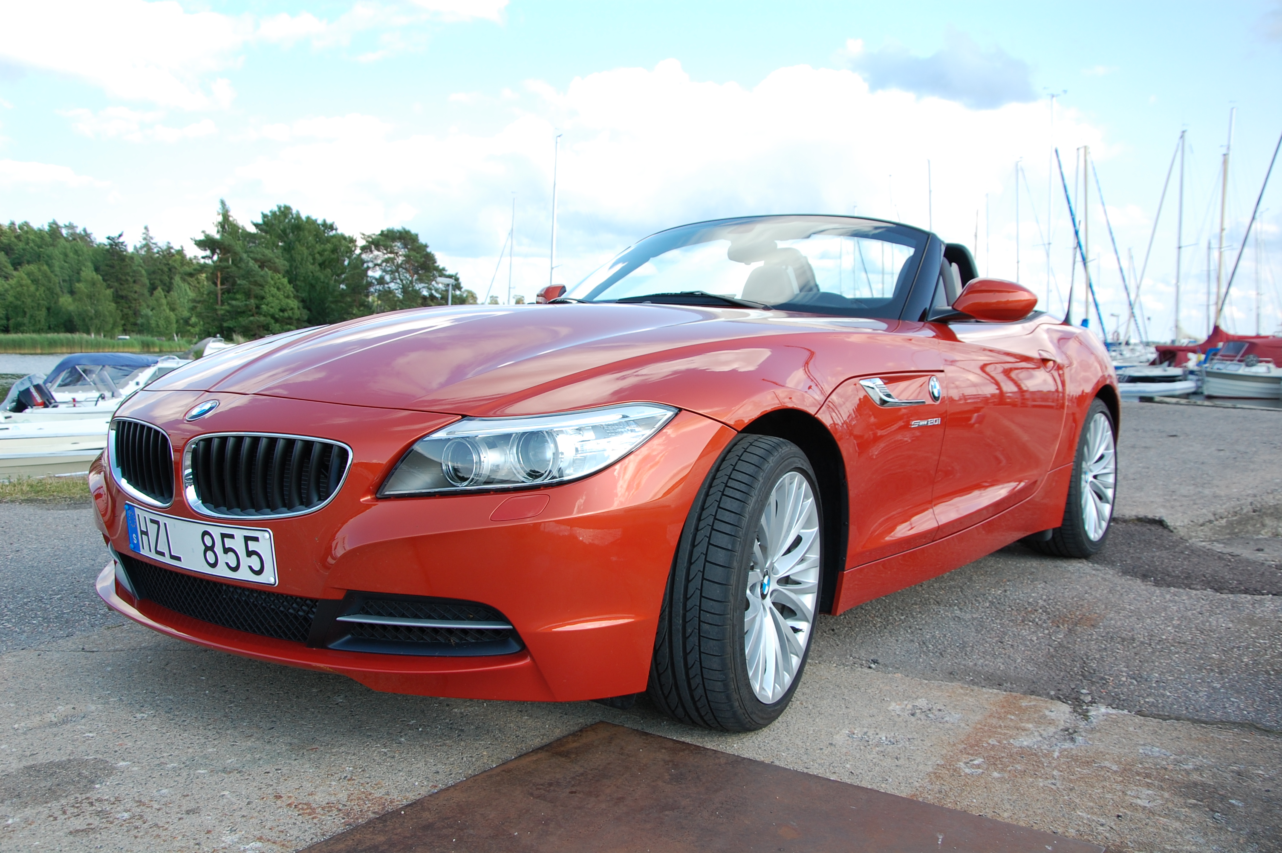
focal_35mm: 33
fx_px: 1174
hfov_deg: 57.3
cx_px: 641
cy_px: 426
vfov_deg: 39.9
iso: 200
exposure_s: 1/200
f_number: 7.1
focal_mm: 22
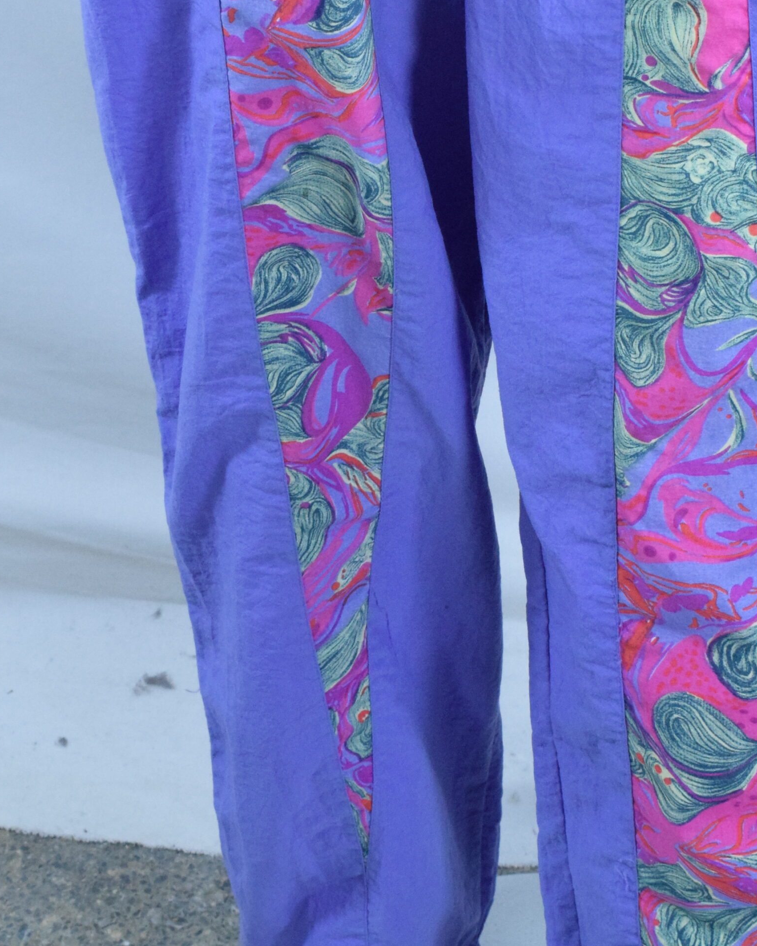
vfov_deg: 18.0
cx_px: 473
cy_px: 267
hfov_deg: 14.5
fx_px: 2969
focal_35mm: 106
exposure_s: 1/125
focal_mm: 36
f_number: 13
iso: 3200
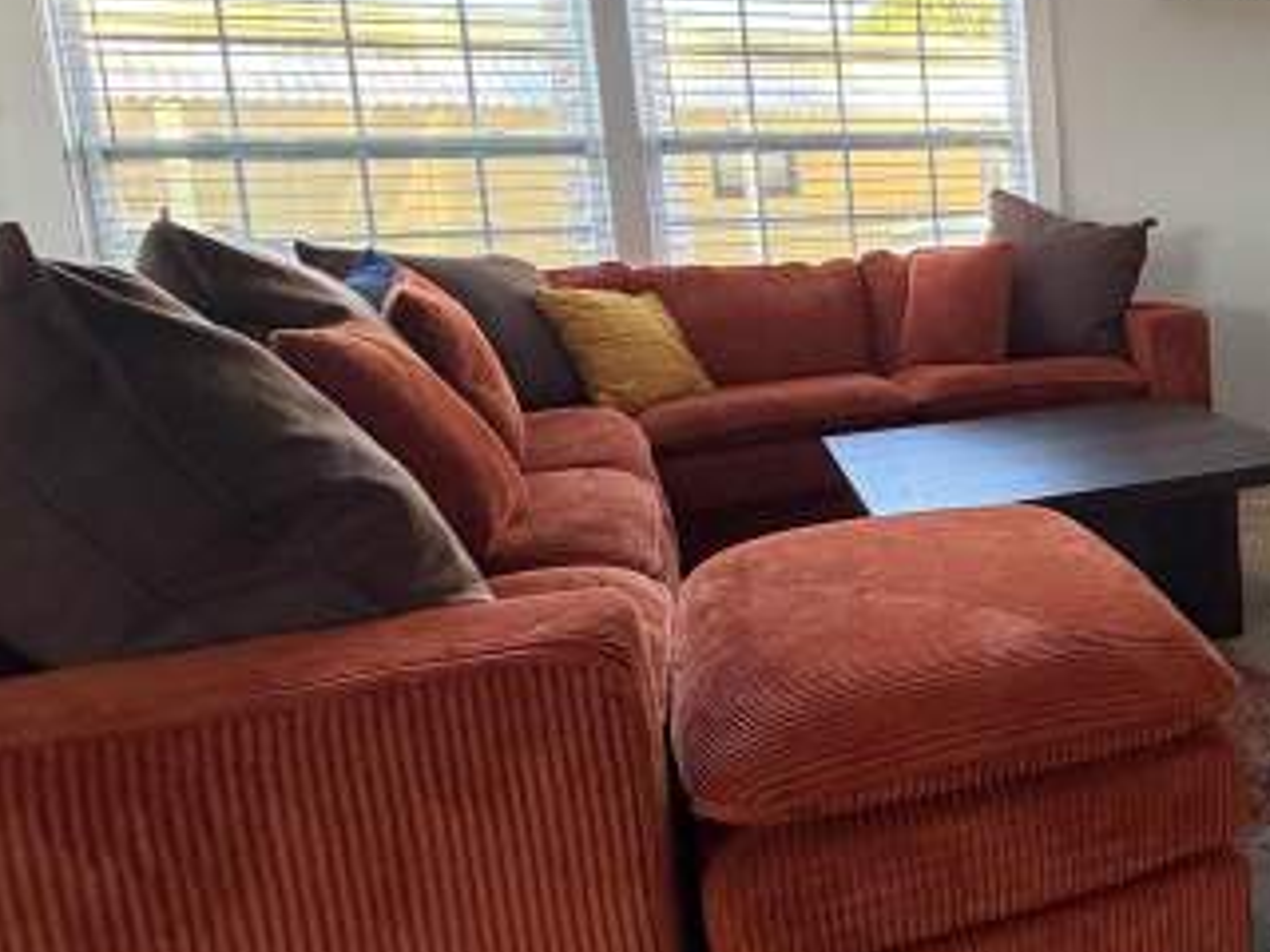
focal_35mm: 35
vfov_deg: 40.5
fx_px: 1284
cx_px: 1361
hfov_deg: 42.6
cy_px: 365
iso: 320
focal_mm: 2.22
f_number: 2.2
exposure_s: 1/88
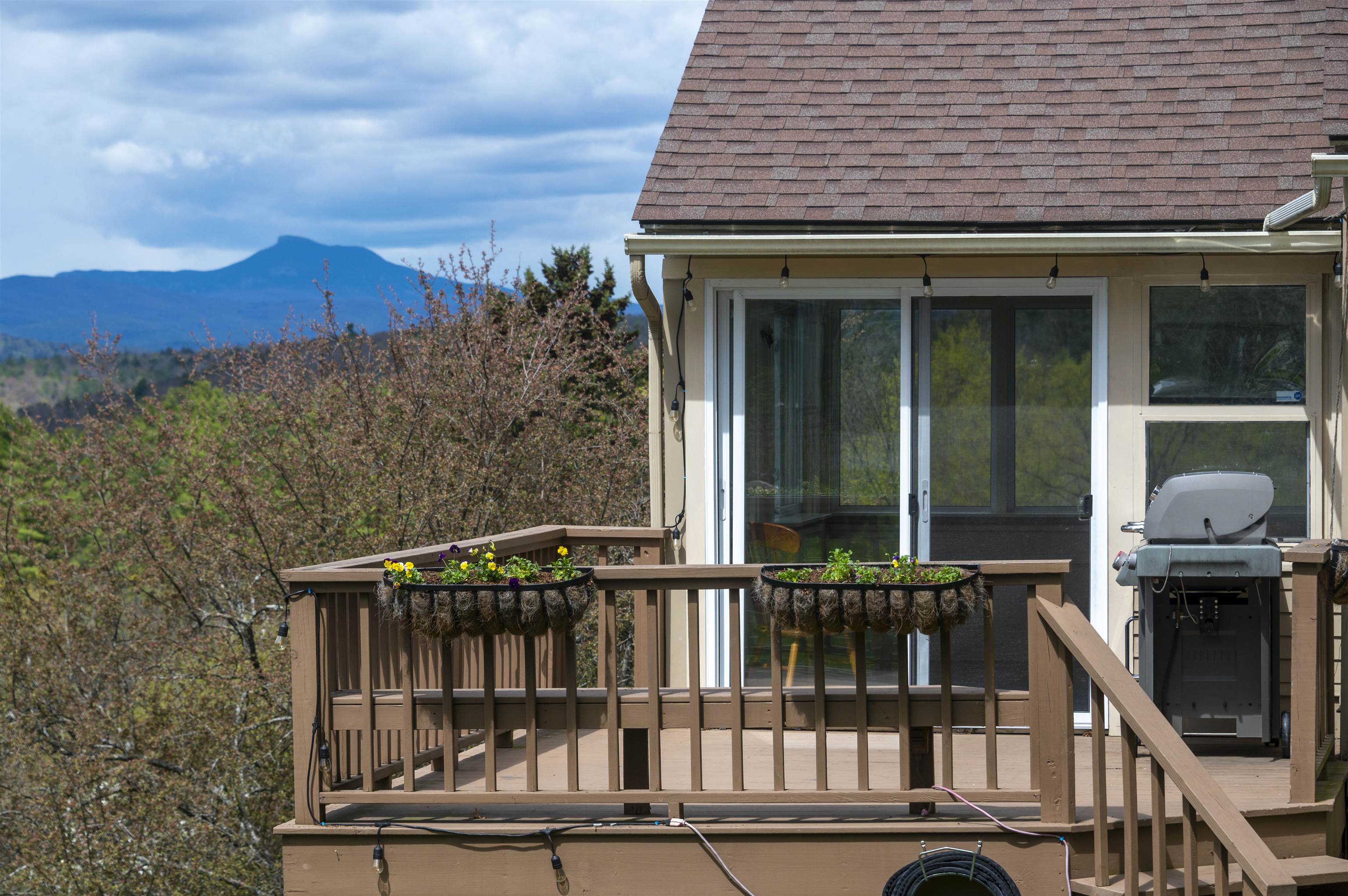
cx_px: 674
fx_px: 4190
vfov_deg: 12.2
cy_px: 448
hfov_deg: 18.3
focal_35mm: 112
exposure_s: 1/640
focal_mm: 112
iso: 200
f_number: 8
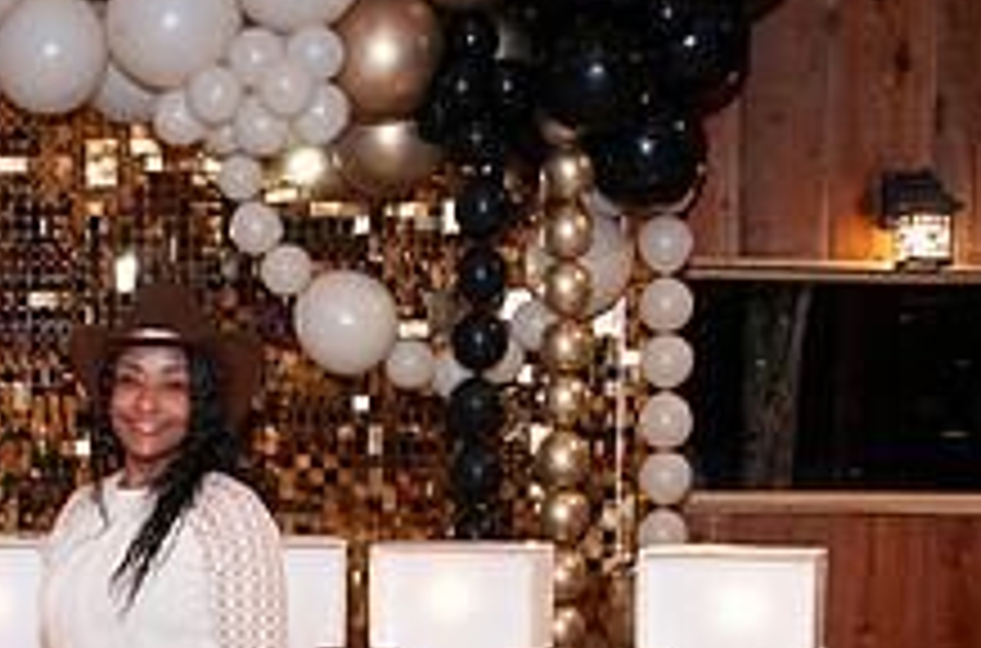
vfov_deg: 18.1
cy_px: 722
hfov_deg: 27.1
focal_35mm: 72
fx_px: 1956
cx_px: 81
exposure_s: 1/100
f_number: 5.6
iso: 640
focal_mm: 18
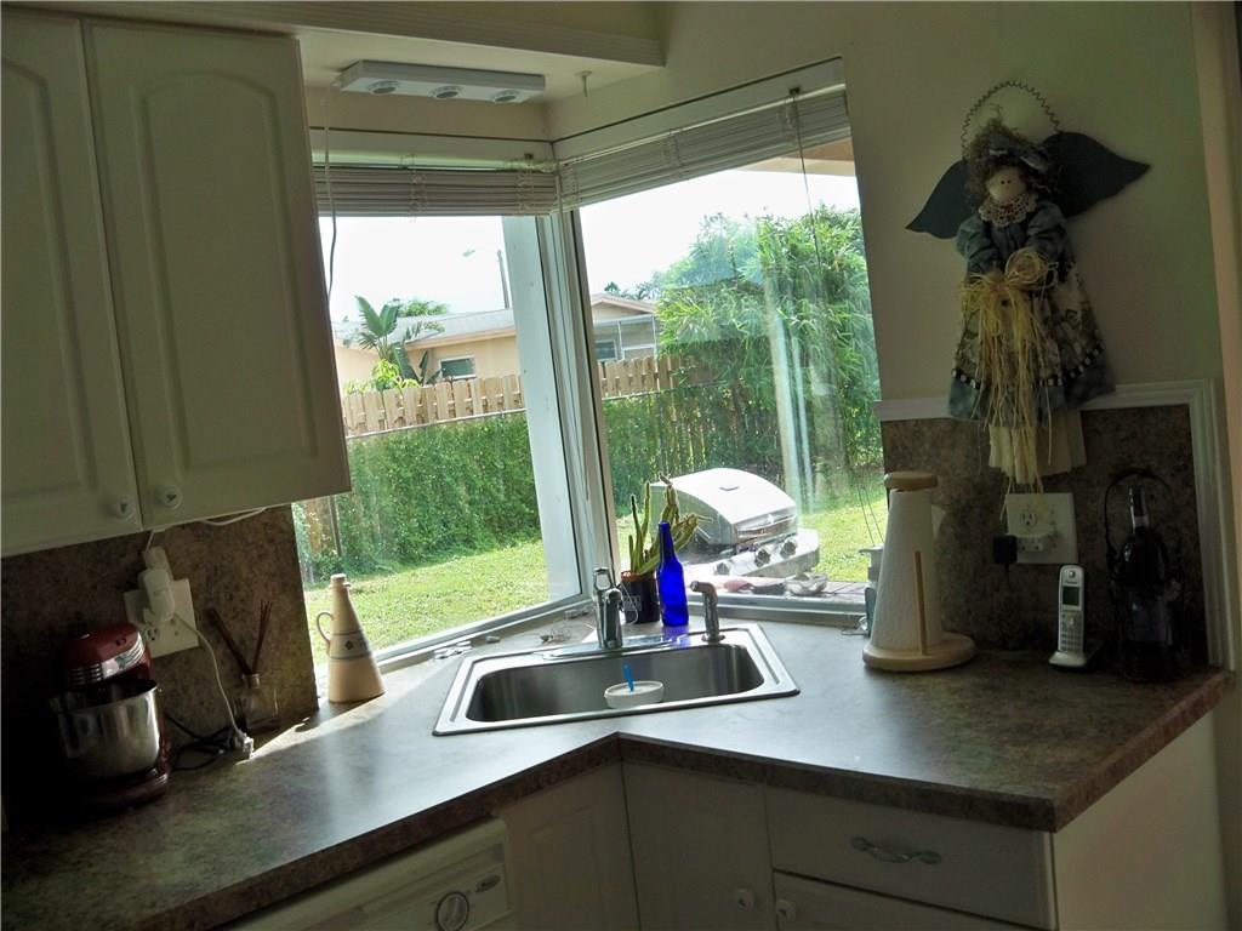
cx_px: 621
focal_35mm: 35
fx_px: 1256
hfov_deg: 52.6
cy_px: 466
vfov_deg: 40.7
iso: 64
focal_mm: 6.2
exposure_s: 1/125
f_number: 3.5
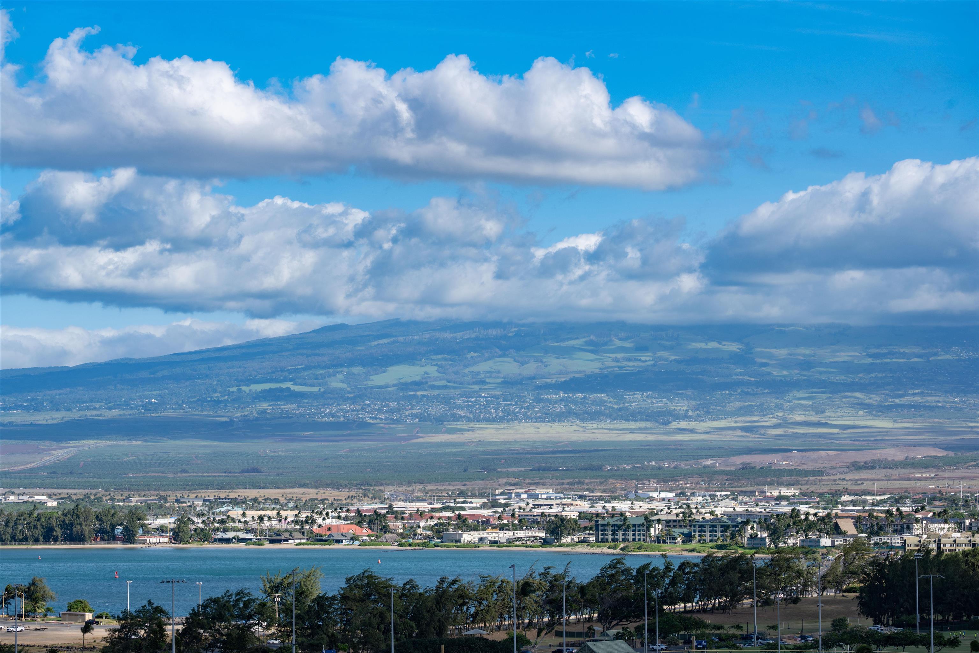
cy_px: 326
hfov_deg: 20.4
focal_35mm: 100
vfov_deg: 13.7
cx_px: 490
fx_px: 2719
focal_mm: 100
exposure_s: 1/320
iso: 64
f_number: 8
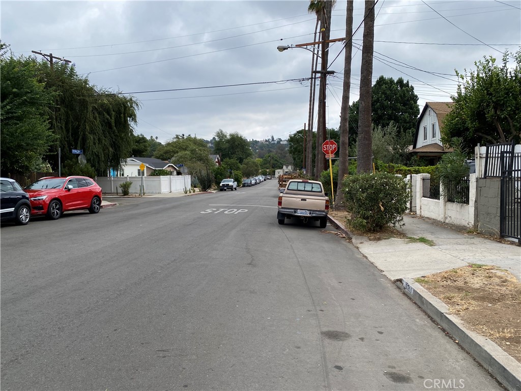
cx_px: 260
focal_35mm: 26
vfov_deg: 53.1
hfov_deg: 67.3
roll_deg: +0.9
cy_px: 196
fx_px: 391
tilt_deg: -1.3
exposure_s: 1/1808
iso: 32
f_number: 1.8
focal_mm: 4.25
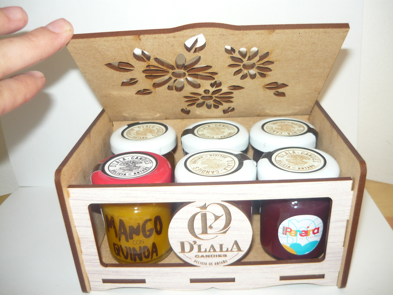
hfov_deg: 55.4
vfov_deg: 42.9
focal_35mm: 33
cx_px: 196
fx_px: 375
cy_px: 148
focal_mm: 5.5
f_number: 2.8
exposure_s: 1/30
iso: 100
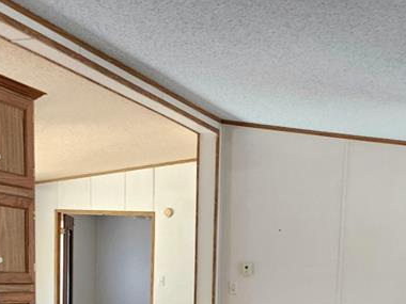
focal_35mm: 62
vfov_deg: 22.0
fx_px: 727
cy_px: 357
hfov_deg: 31.1
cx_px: 245
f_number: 1.8
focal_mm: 5.54
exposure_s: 1/120
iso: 250
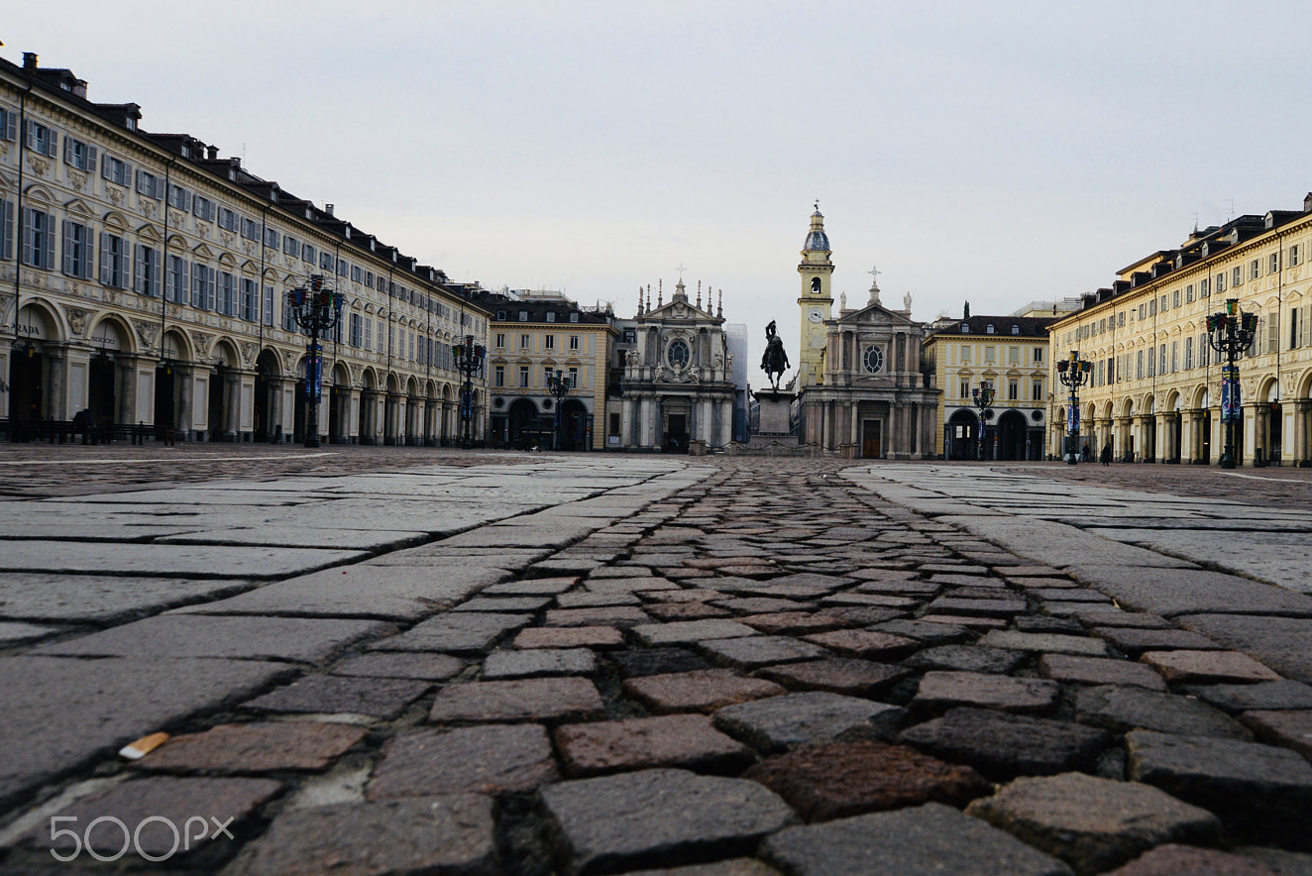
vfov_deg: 45.0
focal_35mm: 29
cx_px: 781
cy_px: 440
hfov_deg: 63.1
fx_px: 1057
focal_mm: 24
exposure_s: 1/400
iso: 800
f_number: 10
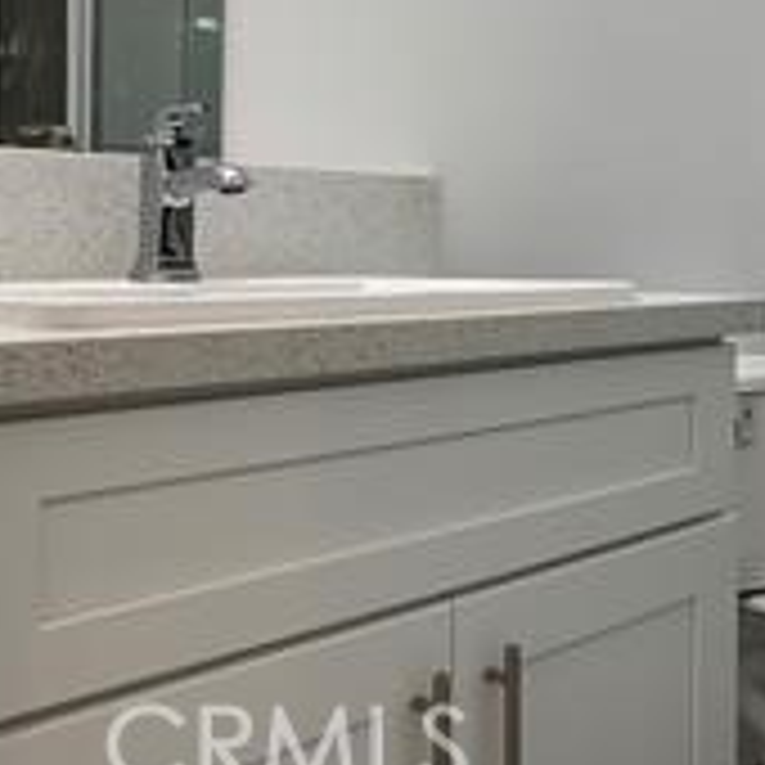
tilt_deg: -0.7
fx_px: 1150
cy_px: 234
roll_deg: -0.8
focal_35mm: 46
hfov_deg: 34.2
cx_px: 727
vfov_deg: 36.3
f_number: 1.8
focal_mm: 4.25
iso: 32
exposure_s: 1/120
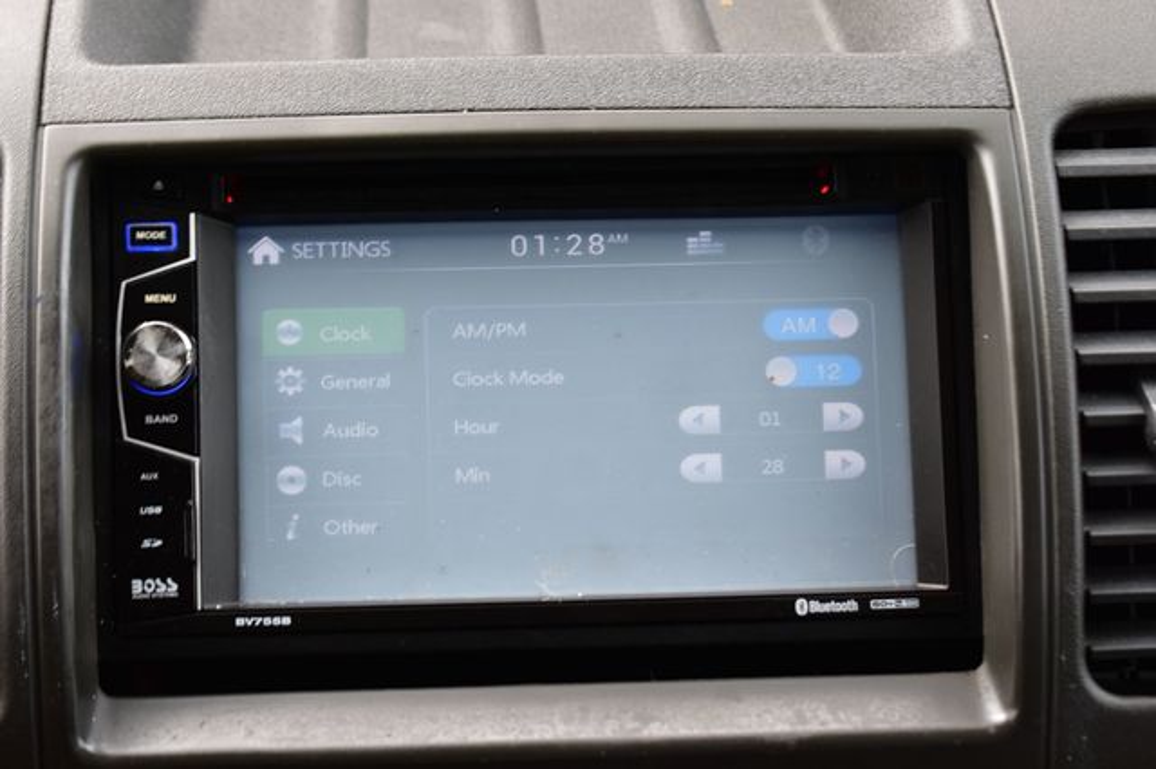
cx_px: 578
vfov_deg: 16.5
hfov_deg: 24.6
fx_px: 2648
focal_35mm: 82
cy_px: 384
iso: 400
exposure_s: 1/40
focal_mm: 55
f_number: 7.1
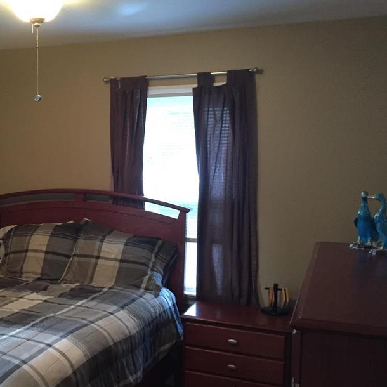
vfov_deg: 39.1
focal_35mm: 43
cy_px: 223
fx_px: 544
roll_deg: -0.8
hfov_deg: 38.3
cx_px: 104
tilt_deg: -6.8
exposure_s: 1/15
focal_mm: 4.15
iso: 320
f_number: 2.2
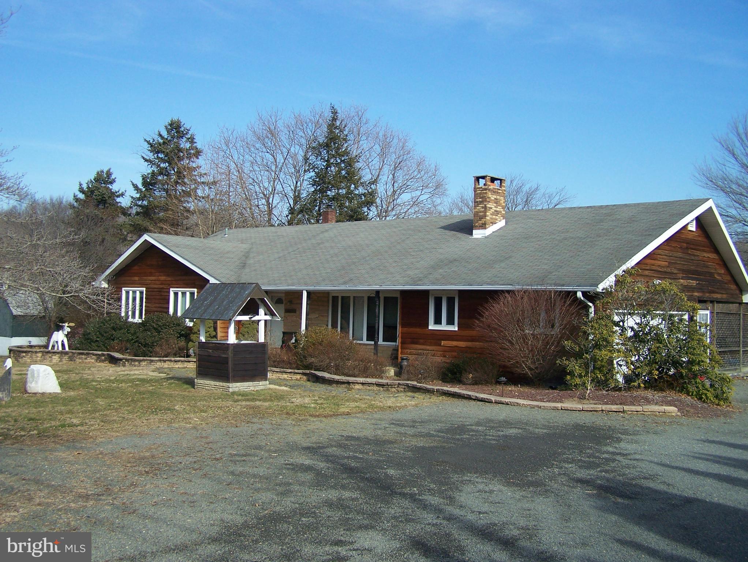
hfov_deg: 48.9
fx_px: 822
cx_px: 374
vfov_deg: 37.8
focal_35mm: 38
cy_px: 281
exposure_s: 1/1000
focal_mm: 6.3
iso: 80
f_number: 2.8
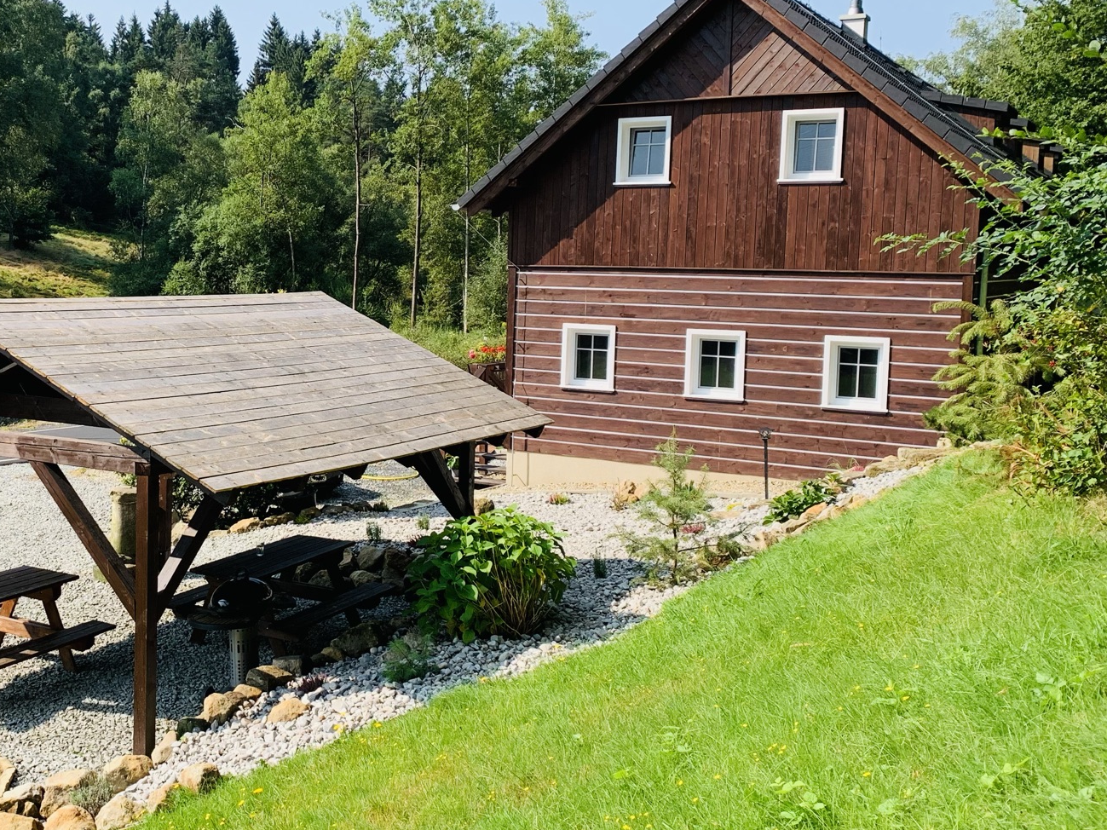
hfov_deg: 44.0
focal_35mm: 41
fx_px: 1311
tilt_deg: -4.4
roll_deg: -1.8
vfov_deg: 35.1
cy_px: 389
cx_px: 250
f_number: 1.8
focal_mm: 4.25
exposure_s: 1/1368
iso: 25
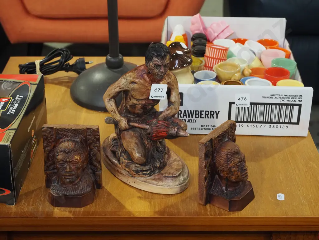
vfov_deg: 21.0
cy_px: 120
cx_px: 160
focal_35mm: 70
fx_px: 645
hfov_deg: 27.8
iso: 2000
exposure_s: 1/60
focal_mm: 35
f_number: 5.6
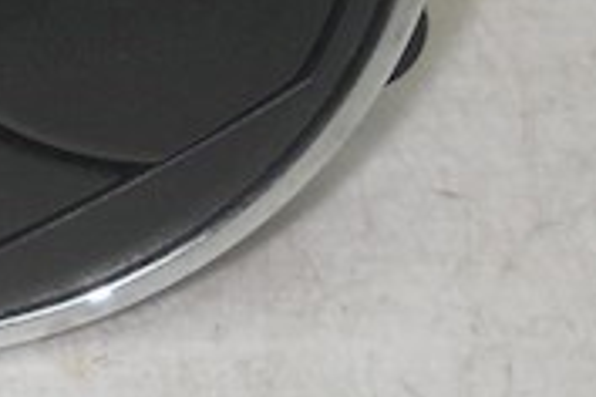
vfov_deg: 8.6
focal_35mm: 154
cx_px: -108
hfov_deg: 13.0
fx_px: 2549
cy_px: -286
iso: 80
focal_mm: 6.72
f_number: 5.5
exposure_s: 1/30
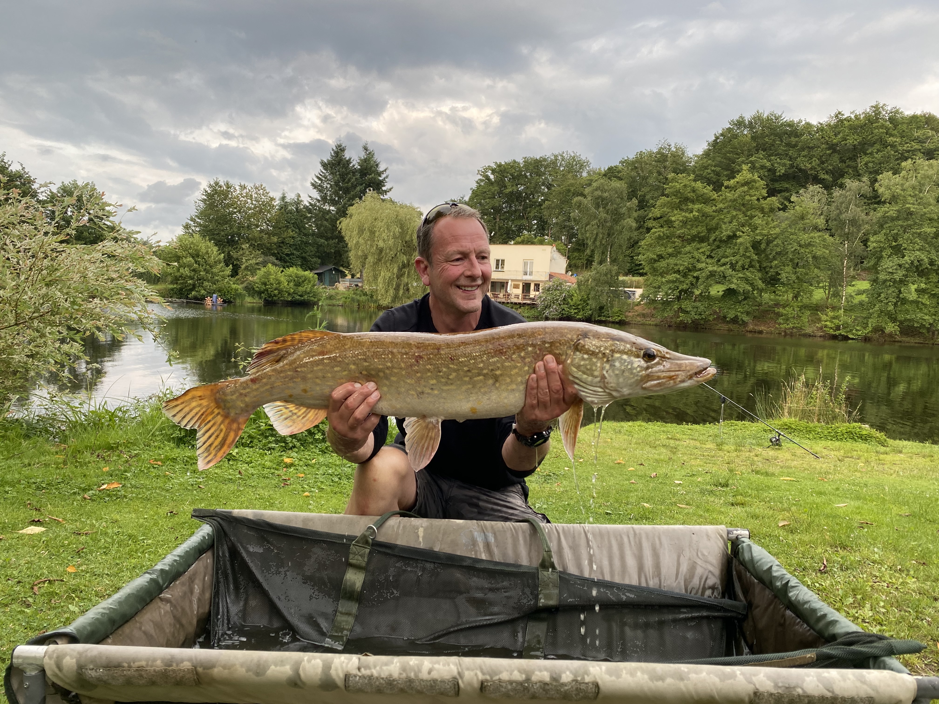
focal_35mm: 26
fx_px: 705
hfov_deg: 67.3
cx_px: 470
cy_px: 352
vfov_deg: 53.1
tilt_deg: -4.5
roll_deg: -3.5
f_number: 1.8
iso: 32
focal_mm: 4.25
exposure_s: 1/285
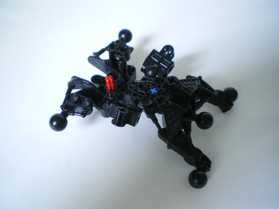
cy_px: 104
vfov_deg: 39.7
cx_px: 140
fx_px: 290
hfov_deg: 51.4
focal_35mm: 36
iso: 500
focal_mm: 6.3
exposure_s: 1/50
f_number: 3.1
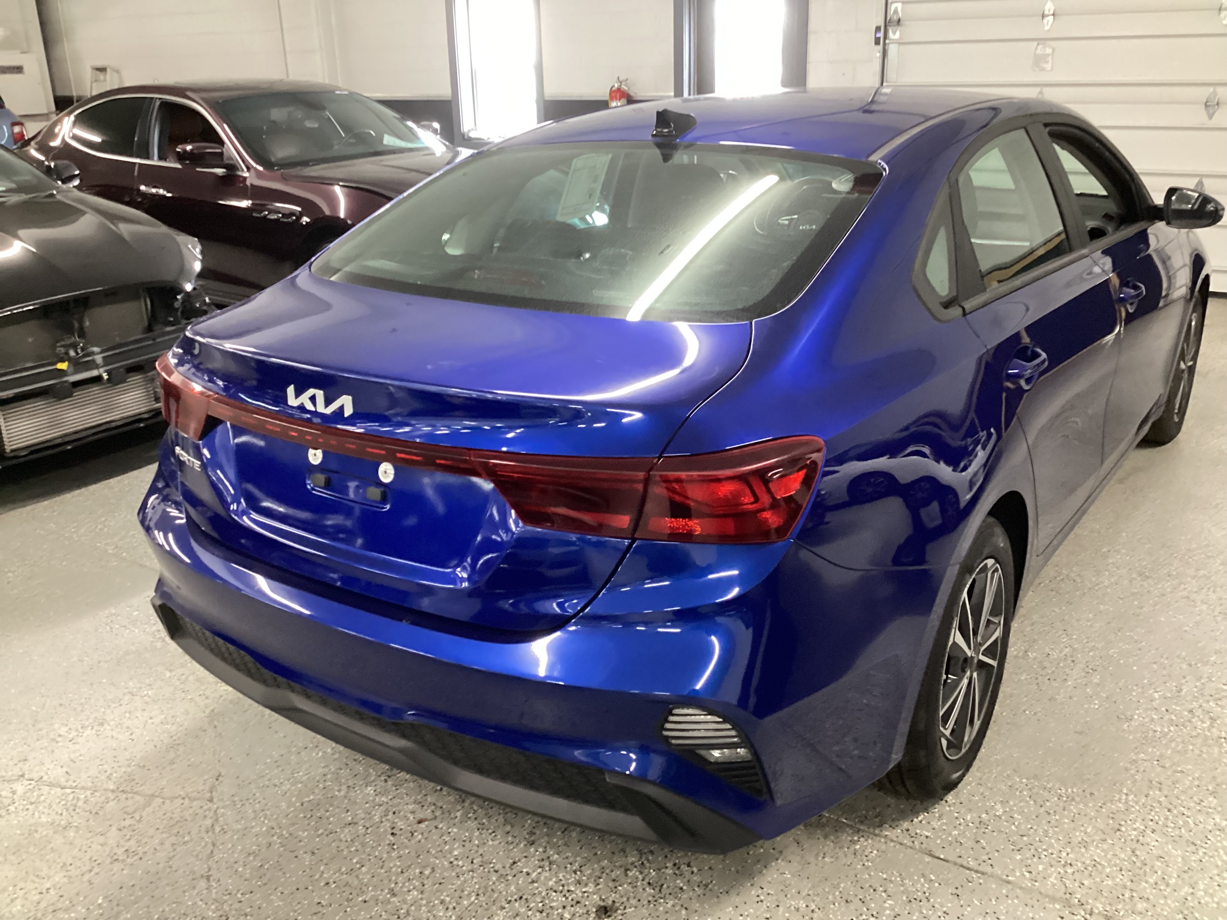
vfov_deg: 45.4
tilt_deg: -20.0
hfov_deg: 58.4
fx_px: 1099
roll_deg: +1.2
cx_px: 614
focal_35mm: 31
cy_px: 460
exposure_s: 1/40
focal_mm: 3.3
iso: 400
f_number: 2.4
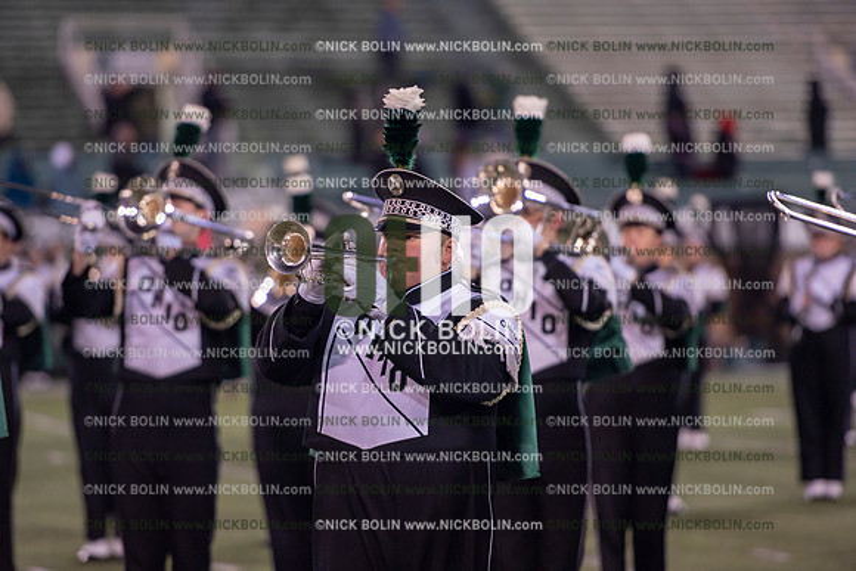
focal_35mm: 200
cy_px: 286
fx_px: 4756
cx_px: 428
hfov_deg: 10.3
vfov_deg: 6.9
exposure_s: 1/1250
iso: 2500
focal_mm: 200
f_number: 2.8
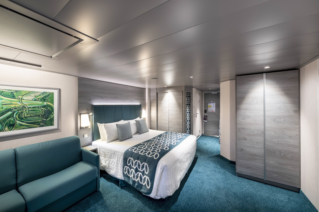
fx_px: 115
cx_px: 160
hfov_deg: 108.3
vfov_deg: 85.4
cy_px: 106
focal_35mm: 13
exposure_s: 1/4
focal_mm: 13
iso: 400
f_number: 11
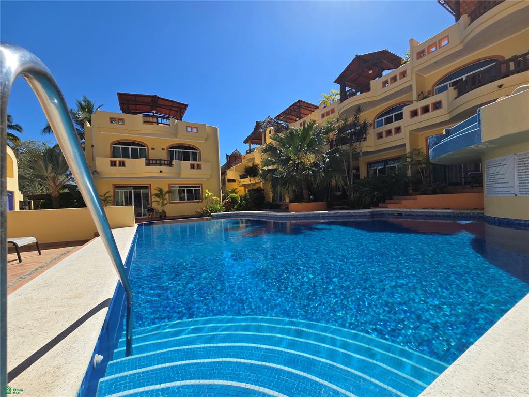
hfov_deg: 106.2
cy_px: 198
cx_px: 264
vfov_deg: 89.9
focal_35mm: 13
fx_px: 199
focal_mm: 2.2
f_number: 2.2
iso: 50
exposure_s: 1/2859
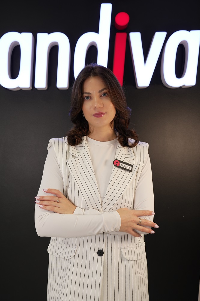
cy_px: 150
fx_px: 325
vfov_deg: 49.6
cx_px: 100
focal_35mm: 39
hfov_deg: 34.2
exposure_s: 1/60
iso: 320
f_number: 4.5
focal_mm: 39
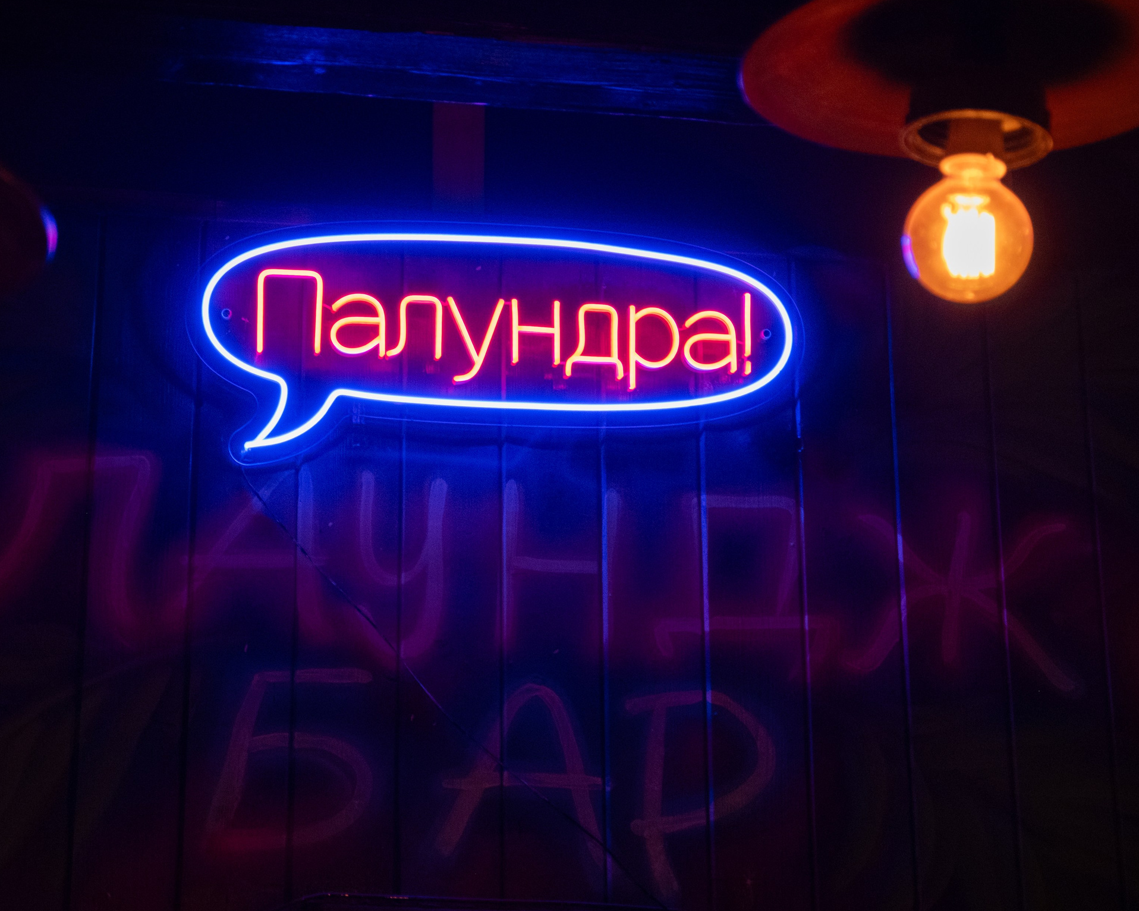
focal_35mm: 74
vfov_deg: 20.7
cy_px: 419
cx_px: 419
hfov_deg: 25.6
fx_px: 2495
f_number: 3.6
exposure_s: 1/110
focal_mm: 39
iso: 3200
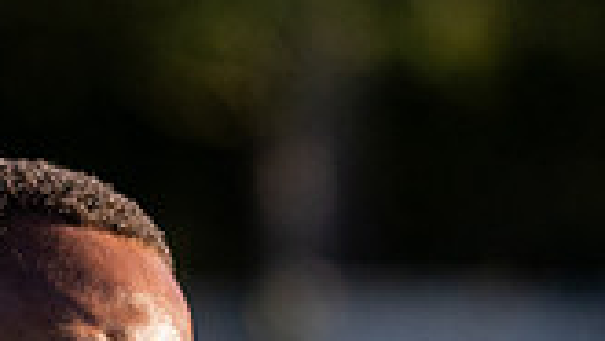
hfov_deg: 2.2
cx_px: 198
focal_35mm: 962
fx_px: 15440
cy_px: 667
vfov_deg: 1.3
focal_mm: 135
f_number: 2.8
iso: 400
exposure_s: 1/2500
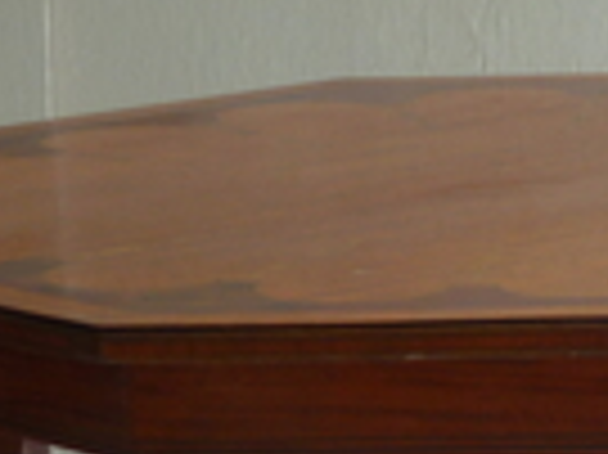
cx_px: 365
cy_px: 939
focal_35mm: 262
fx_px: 4598
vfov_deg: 5.5
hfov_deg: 7.6
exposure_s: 1/25
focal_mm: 9.7
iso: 80
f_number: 3.9
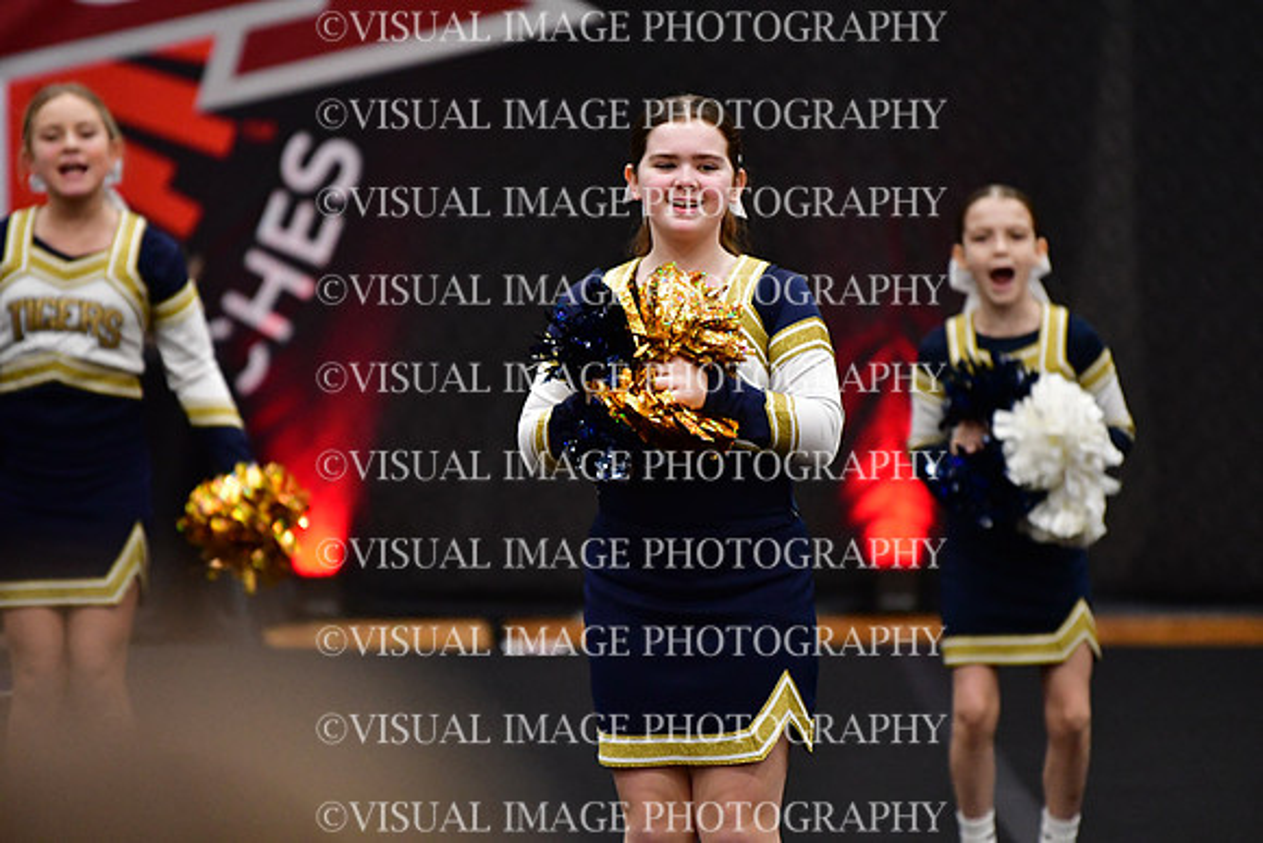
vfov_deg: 4.6
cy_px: 422
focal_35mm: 300
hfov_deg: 6.9
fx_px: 10527
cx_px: 632
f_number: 2.8
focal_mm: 200
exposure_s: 1/800
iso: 4000
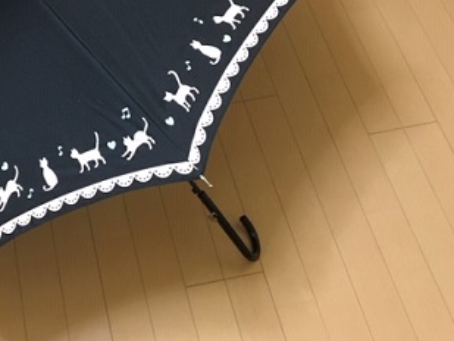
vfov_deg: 29.7
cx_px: 96
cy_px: 81
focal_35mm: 48
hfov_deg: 38.3
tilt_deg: -59.1
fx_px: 630
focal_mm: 4.15
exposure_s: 1/15
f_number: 2.2
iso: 200
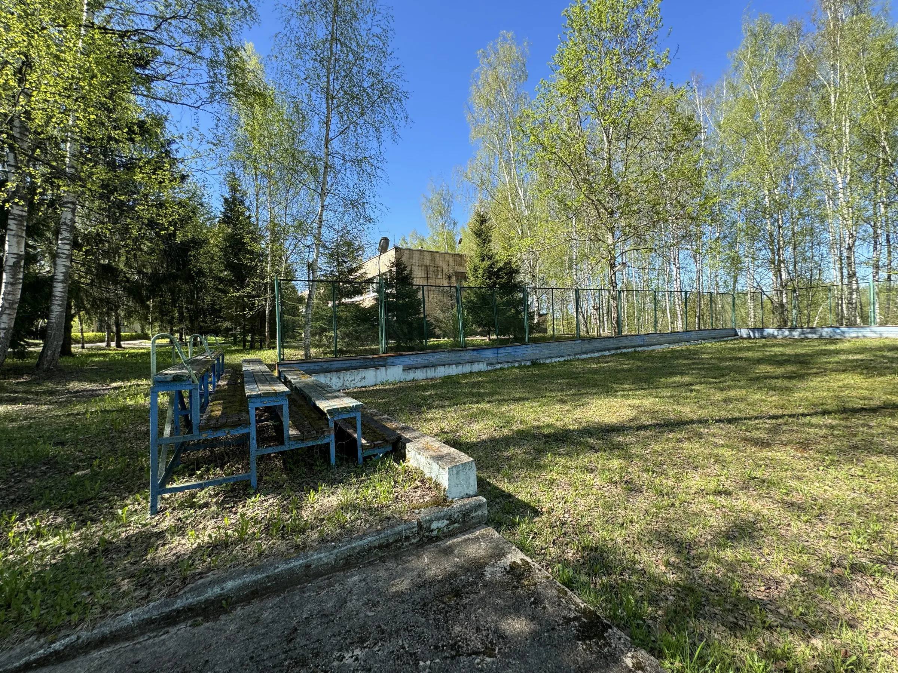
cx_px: 449
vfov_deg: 85.7
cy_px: 336
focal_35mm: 14
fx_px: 363
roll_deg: +2.8
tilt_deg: +0.9
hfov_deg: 102.1
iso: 40
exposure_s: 1/381
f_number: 2.2
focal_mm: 2.22
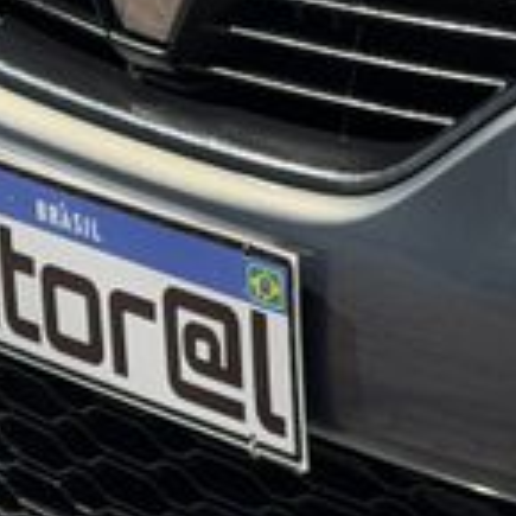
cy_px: 214
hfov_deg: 7.6
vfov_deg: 7.8
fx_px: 3778
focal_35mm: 224
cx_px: 925
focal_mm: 6.76
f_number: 1.78
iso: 64
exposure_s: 1/5208
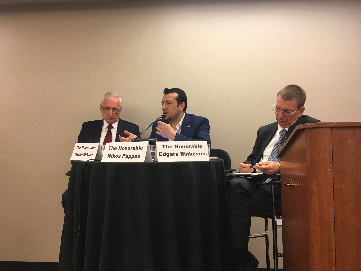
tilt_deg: +2.4
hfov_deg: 61.7
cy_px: 136
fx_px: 302
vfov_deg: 48.2
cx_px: 180
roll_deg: +1.1
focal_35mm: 29
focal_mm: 4.15
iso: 64
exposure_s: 1/30
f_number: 2.2
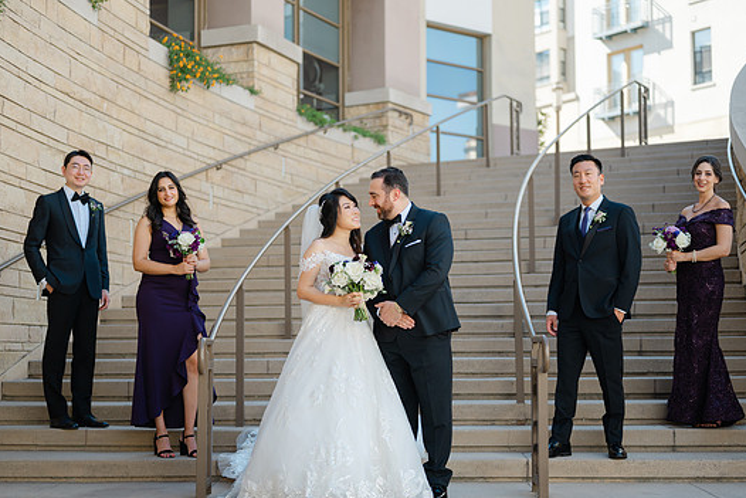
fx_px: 1161
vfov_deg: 24.2
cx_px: 377
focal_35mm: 56
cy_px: 273
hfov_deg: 35.6
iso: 64
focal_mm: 50
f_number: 2
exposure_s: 1/640
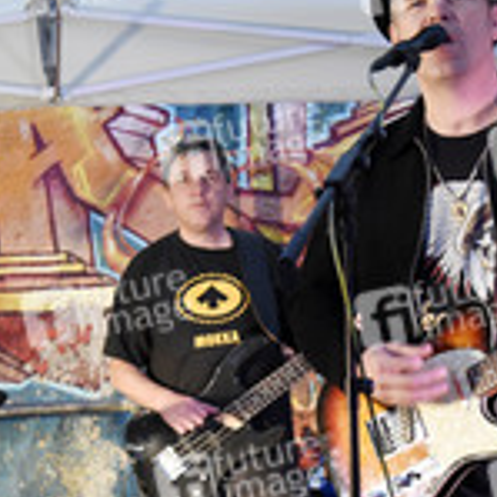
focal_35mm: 113
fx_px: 1836
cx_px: 152
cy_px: 394
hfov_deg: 15.4
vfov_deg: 15.3
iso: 3200
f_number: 4
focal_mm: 44
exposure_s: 1/50
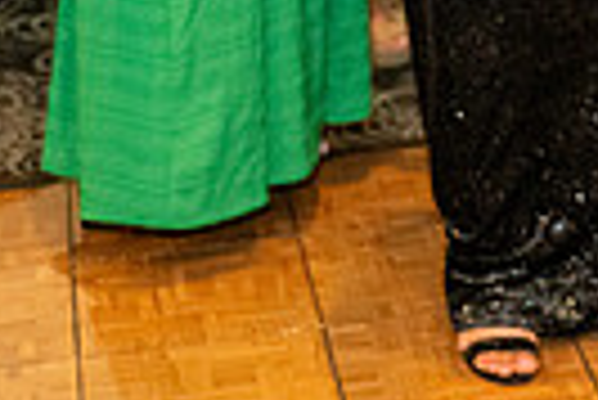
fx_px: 2544
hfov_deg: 12.5
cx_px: 980
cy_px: -366
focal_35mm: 153
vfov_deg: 8.6
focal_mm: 35
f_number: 2.8
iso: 2500
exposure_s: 1/200
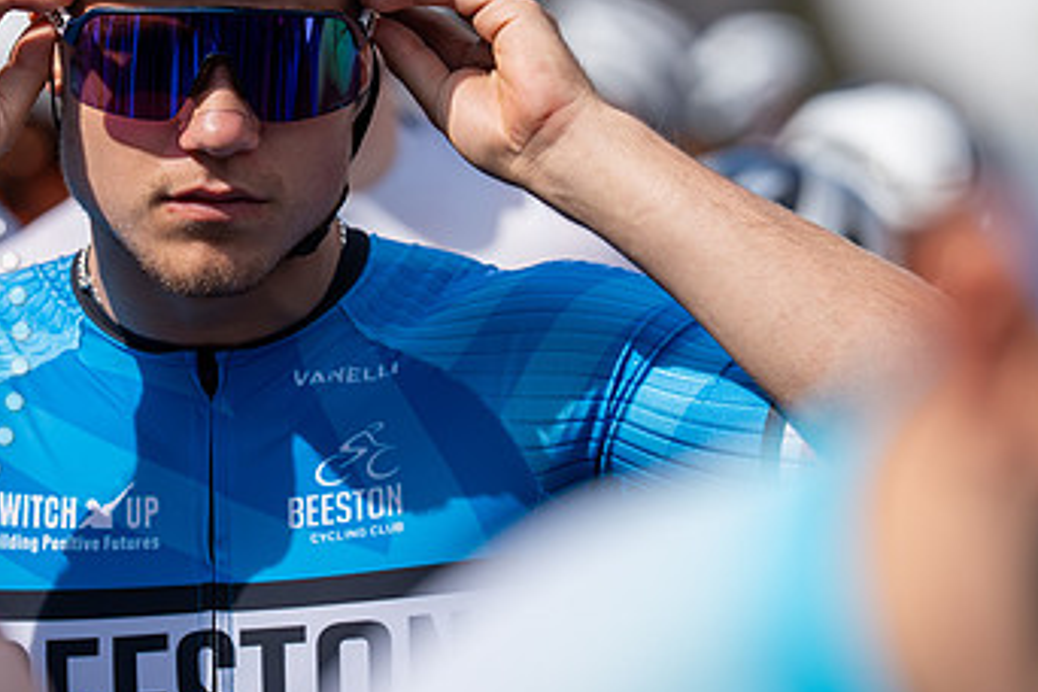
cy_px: 181
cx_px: 215
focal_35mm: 314
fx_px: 9053
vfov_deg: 4.4
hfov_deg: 6.6
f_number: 4.5
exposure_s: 1/1250
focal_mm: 185
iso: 320
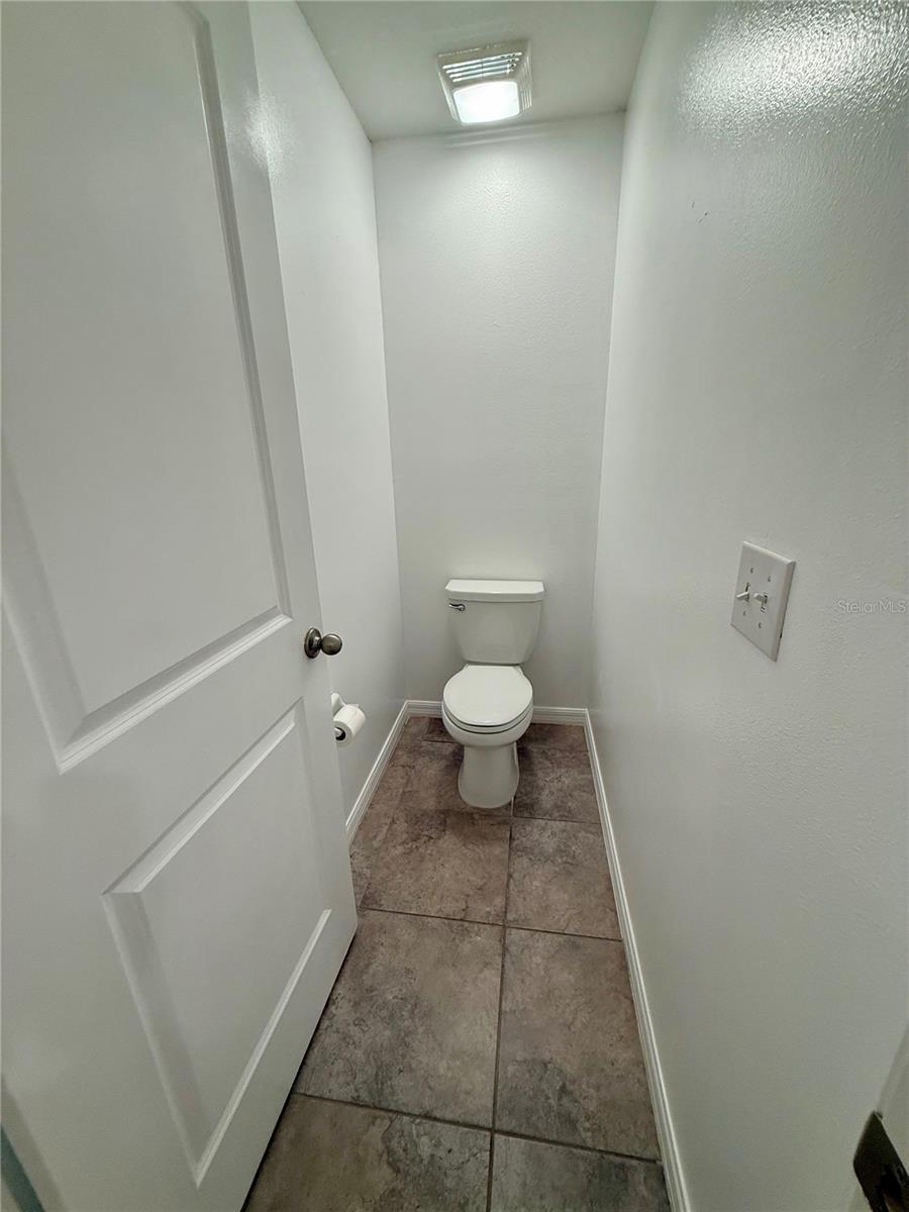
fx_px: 490
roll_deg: +1.7
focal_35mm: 14
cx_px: 454
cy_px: 606
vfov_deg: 102.1
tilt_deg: -17.4
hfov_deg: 85.7
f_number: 2.2
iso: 200
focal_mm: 2.22
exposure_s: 1/120
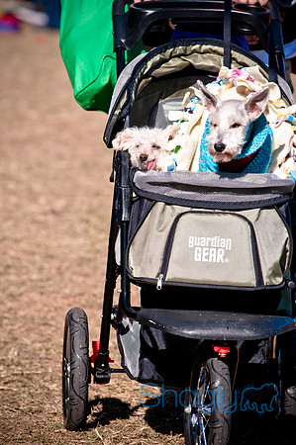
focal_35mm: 300
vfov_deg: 6.9
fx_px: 3708
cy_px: 222
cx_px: 148
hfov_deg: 4.6
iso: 200
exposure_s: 1/1250
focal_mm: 200
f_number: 5
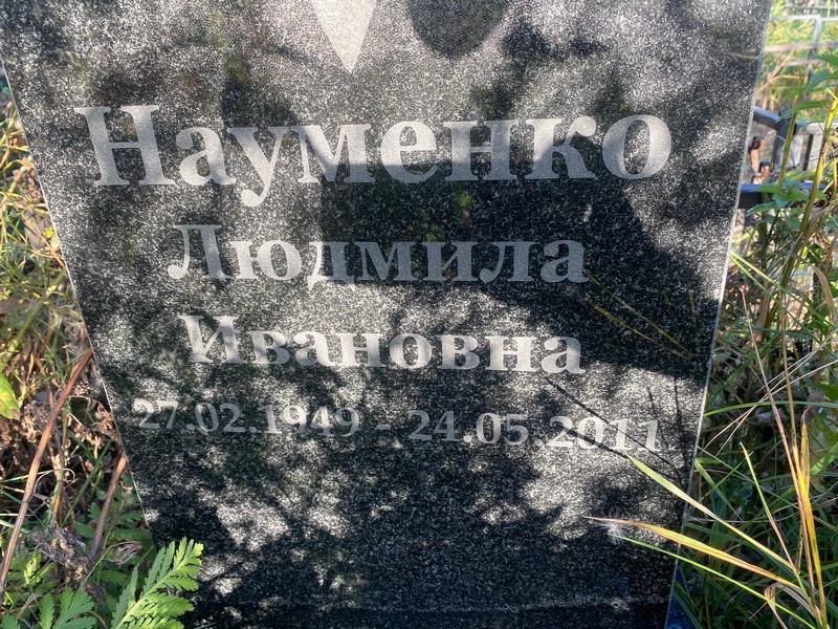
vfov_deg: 53.1
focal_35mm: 26
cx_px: 419
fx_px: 629
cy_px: 314
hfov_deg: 67.3
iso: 32
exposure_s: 1/122
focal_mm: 4.25
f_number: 1.8
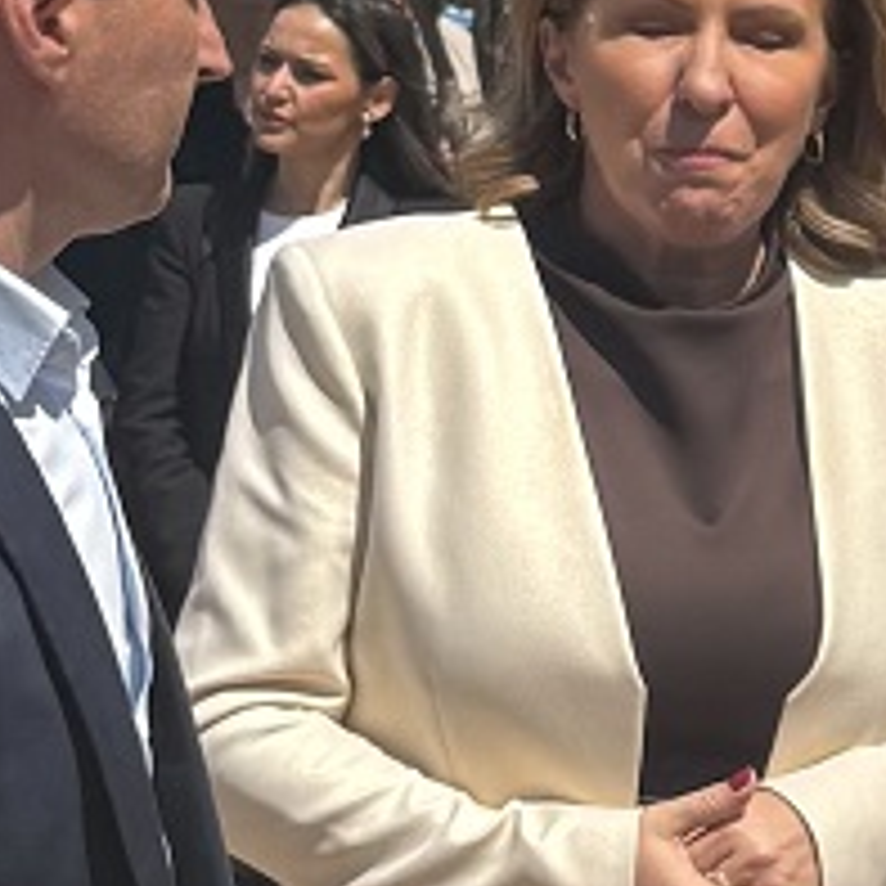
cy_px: 351
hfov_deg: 9.7
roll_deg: +0.6
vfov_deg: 10.2
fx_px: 4981
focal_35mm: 172
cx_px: 1592
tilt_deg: -3.9
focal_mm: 6.76
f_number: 1.78
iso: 80
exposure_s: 1/4167
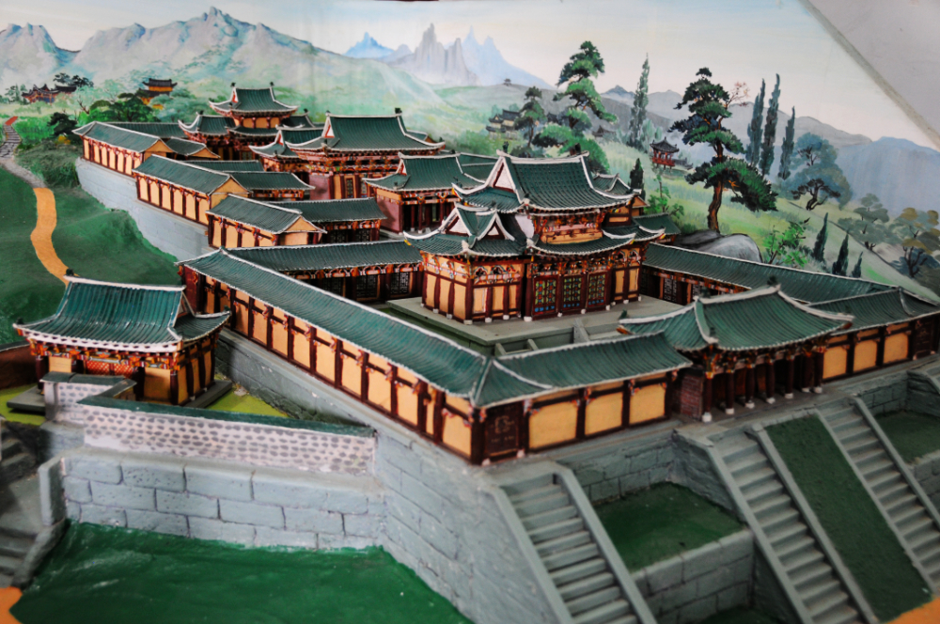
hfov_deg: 53.2
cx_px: 470
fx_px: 939
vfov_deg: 36.8
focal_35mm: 36
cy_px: 312
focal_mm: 24
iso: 640
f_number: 3.8
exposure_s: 1/20
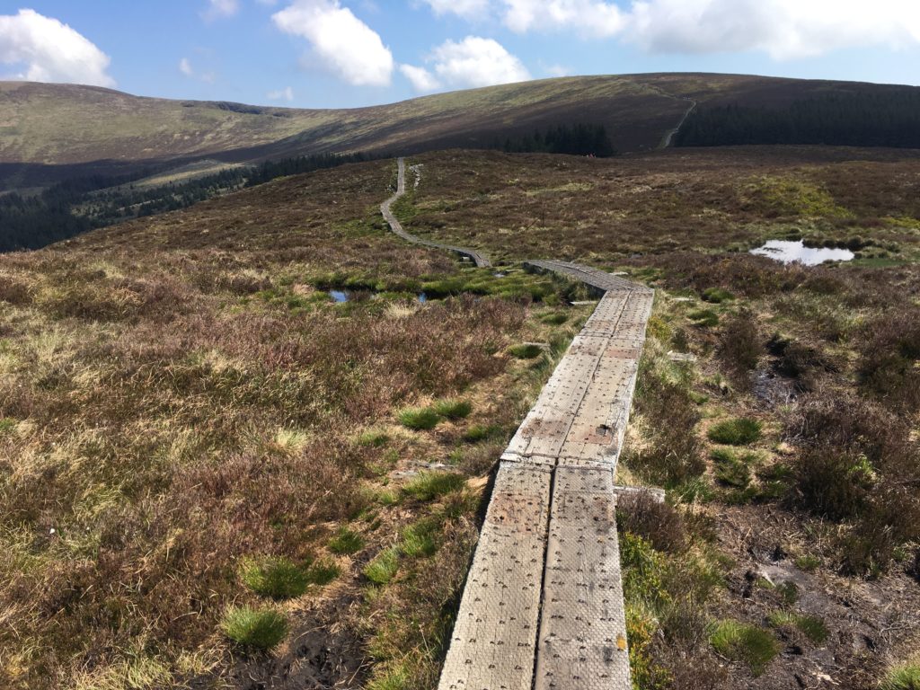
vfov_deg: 48.2
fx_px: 771
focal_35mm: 29
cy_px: 345
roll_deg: +2.2
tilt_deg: -12.7
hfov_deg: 61.7
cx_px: 460
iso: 25
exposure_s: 1/938
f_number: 2.2
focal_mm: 4.15
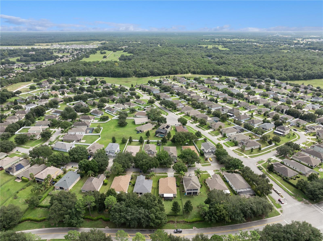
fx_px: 224
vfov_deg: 56.7
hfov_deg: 71.6
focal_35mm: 24
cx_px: 162
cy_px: 120
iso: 130
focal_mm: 12.3
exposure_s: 1/1600
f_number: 2.8
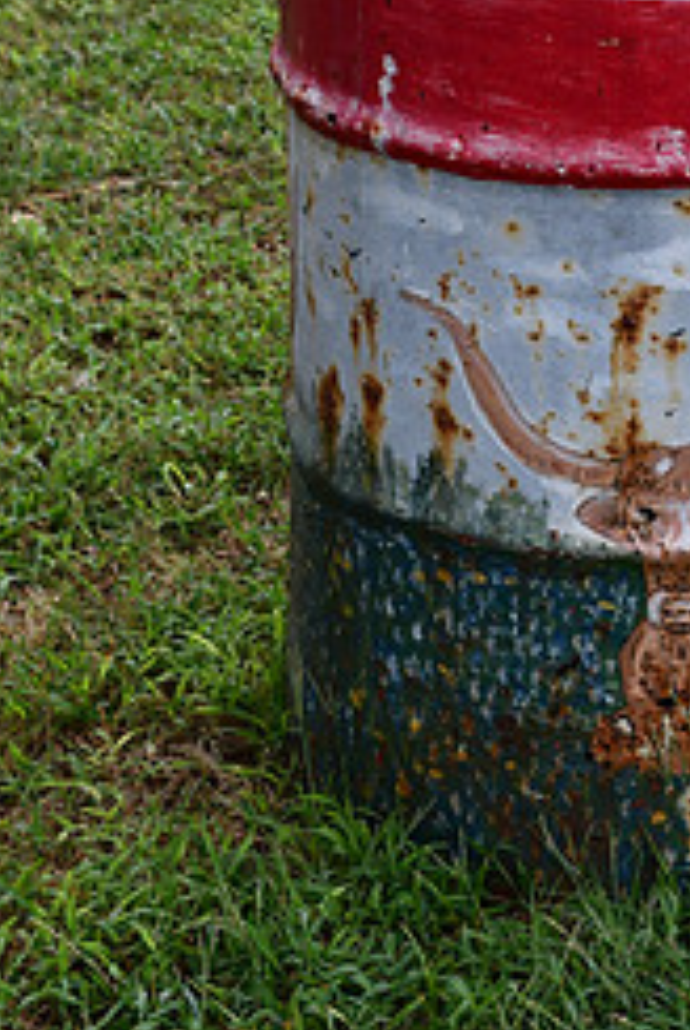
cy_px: 238
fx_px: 3526
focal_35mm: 123
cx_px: 804
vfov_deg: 16.5
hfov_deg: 11.0
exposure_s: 1/250
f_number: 5.6
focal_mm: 35
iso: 400
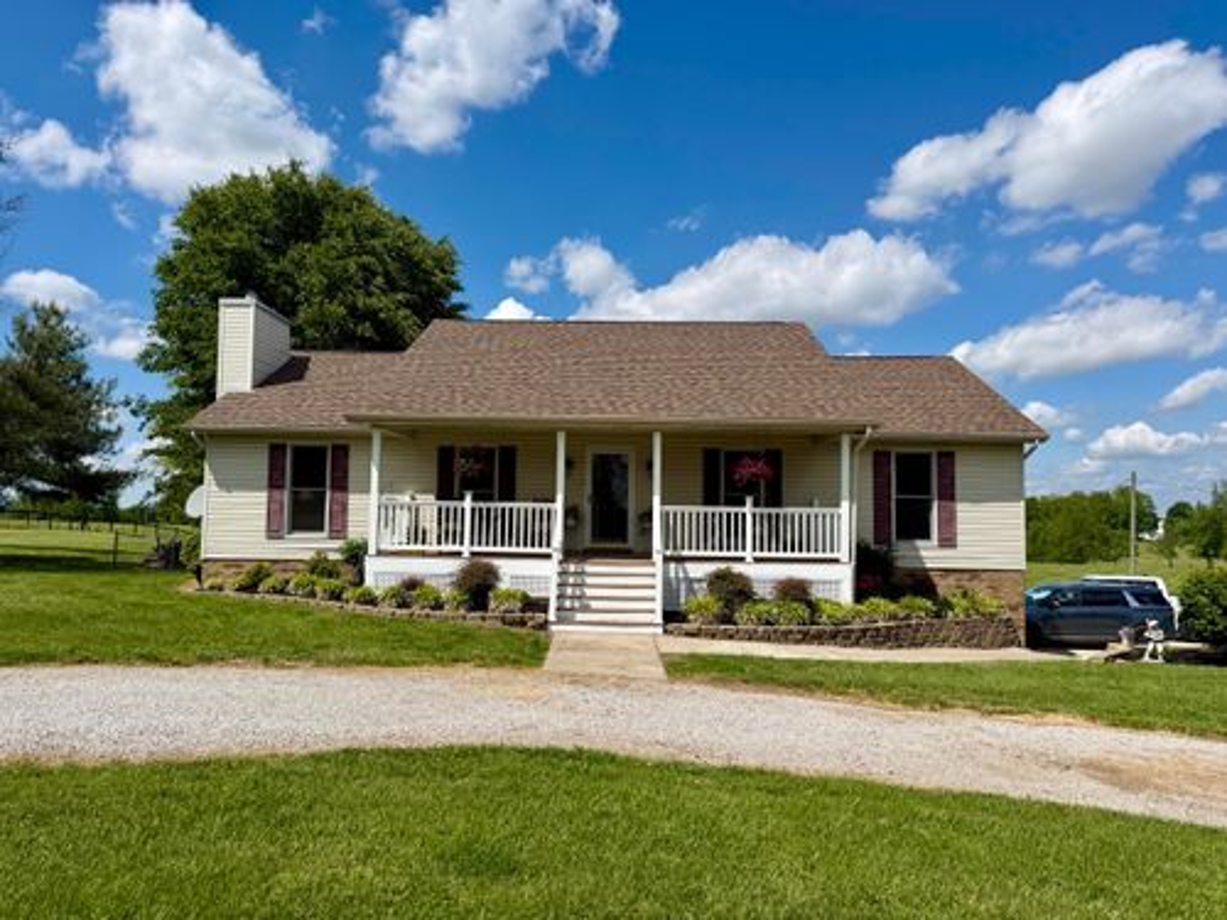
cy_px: 460
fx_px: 851
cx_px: 614
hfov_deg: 71.6
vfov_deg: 56.8
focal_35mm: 24
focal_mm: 6.76
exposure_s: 1/7353
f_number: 1.78
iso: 80
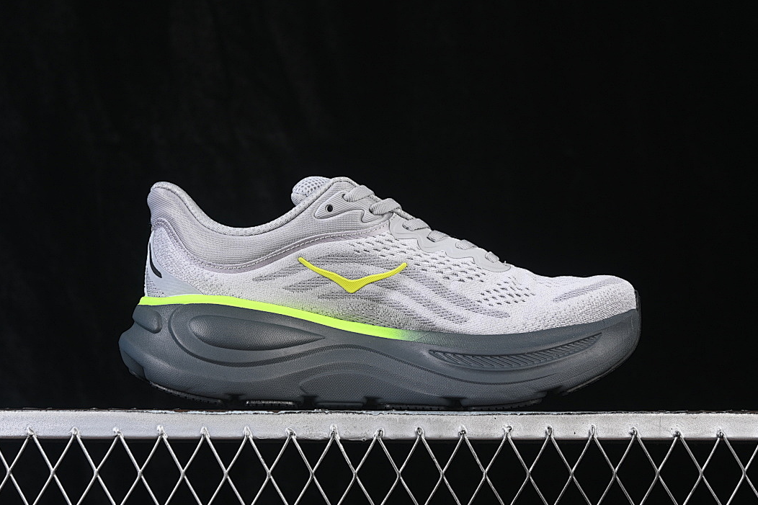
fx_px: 1621
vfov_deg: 17.7
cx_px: 375
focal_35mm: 77
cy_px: 249
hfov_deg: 26.3
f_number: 7.1
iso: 160
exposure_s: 1/80
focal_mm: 50
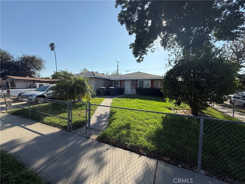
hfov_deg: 102.1
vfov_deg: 85.7
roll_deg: -1.3
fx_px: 99
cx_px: 122
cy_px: 92
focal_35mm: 14
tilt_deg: -3.4
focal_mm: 2.22
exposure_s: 1/2165
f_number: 2.2
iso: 50
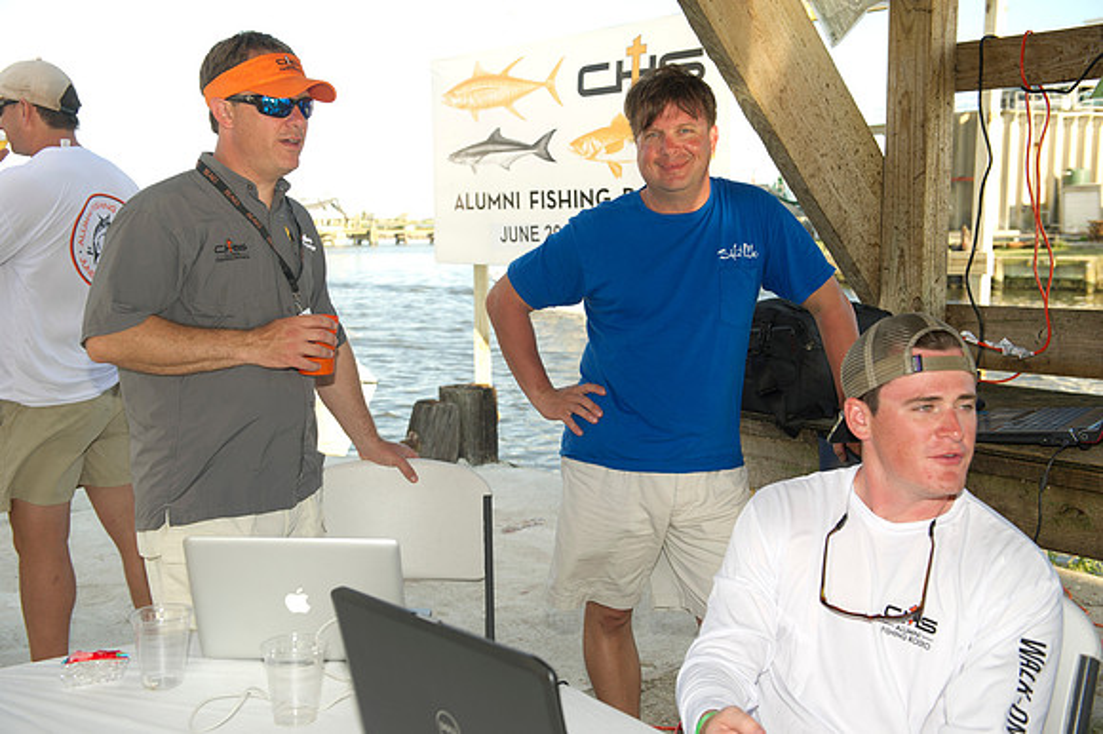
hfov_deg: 48.5
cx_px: 552
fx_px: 1225
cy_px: 367
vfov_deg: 33.4
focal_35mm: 40
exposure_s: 1/200
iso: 125
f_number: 5
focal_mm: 40
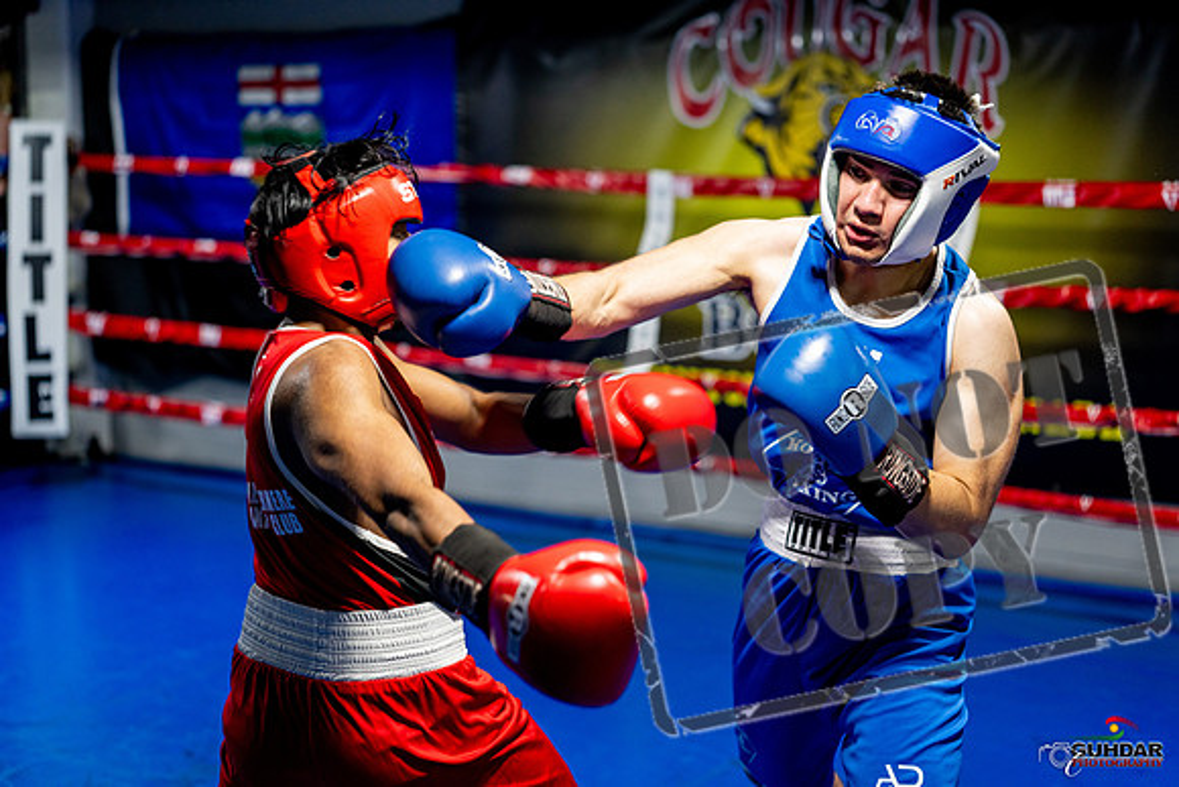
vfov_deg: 23.0
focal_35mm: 59
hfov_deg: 33.9
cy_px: 394
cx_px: 590
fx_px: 1933
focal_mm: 59
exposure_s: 1/800
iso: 2000
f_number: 2
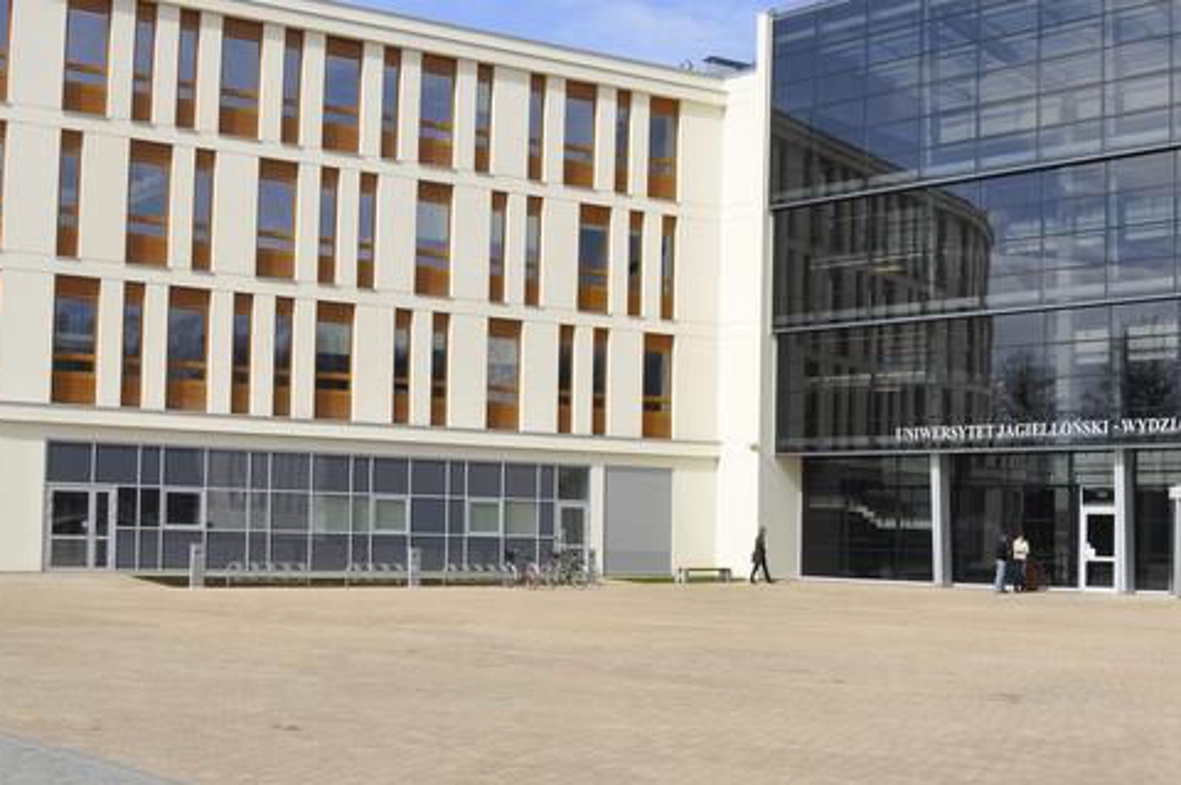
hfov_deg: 41.7
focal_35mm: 45
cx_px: 947
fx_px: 1475
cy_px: 260
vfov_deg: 29.6
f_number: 13
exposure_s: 1/160
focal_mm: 18
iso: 200
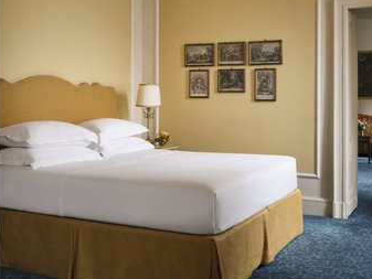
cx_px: 163
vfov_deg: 30.6
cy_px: 87
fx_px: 505
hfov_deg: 40.4
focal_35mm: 47
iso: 400
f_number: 16
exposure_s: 1.5
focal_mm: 41.8
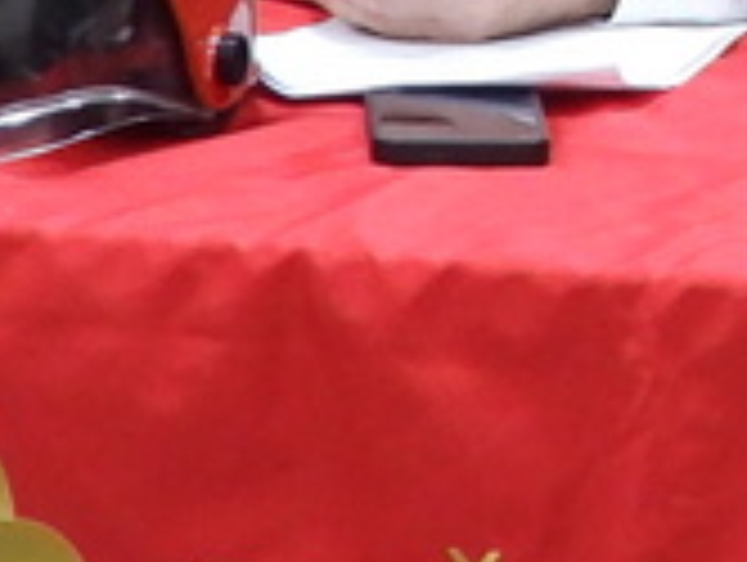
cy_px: -1034
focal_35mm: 469
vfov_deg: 3.1
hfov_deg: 4.0
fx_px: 10135
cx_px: 2588
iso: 400
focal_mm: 11.7
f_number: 3.5
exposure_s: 1/15
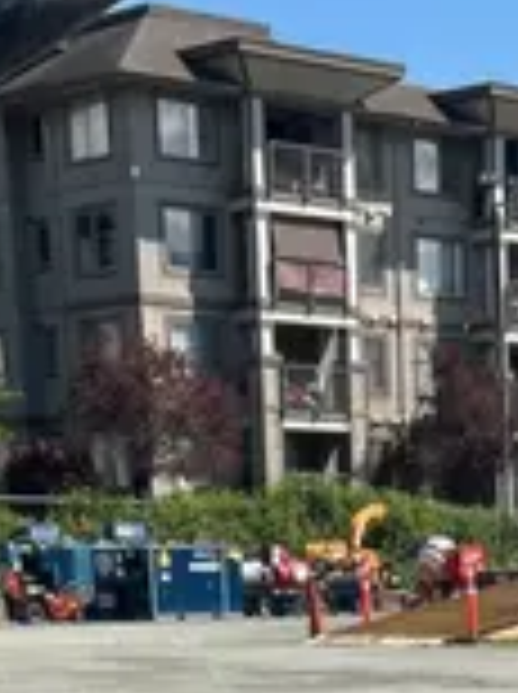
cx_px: 617
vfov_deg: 13.3
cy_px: 1451
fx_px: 2481
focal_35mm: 124
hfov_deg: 11.7
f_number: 1.5
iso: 50
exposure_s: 1/3704
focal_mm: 5.7
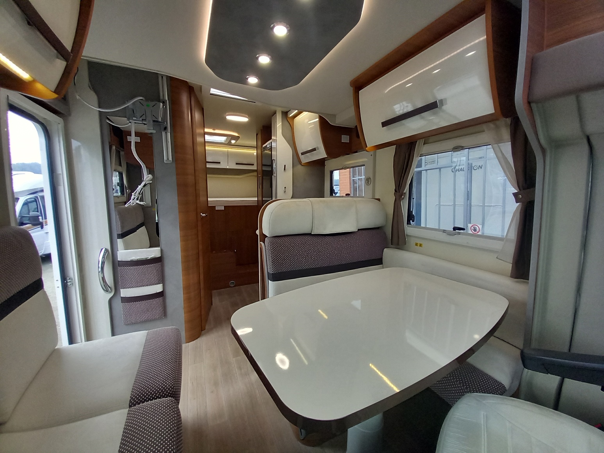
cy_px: 226
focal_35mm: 13
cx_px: 302
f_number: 2.2
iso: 100
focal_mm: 1.13
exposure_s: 1/50
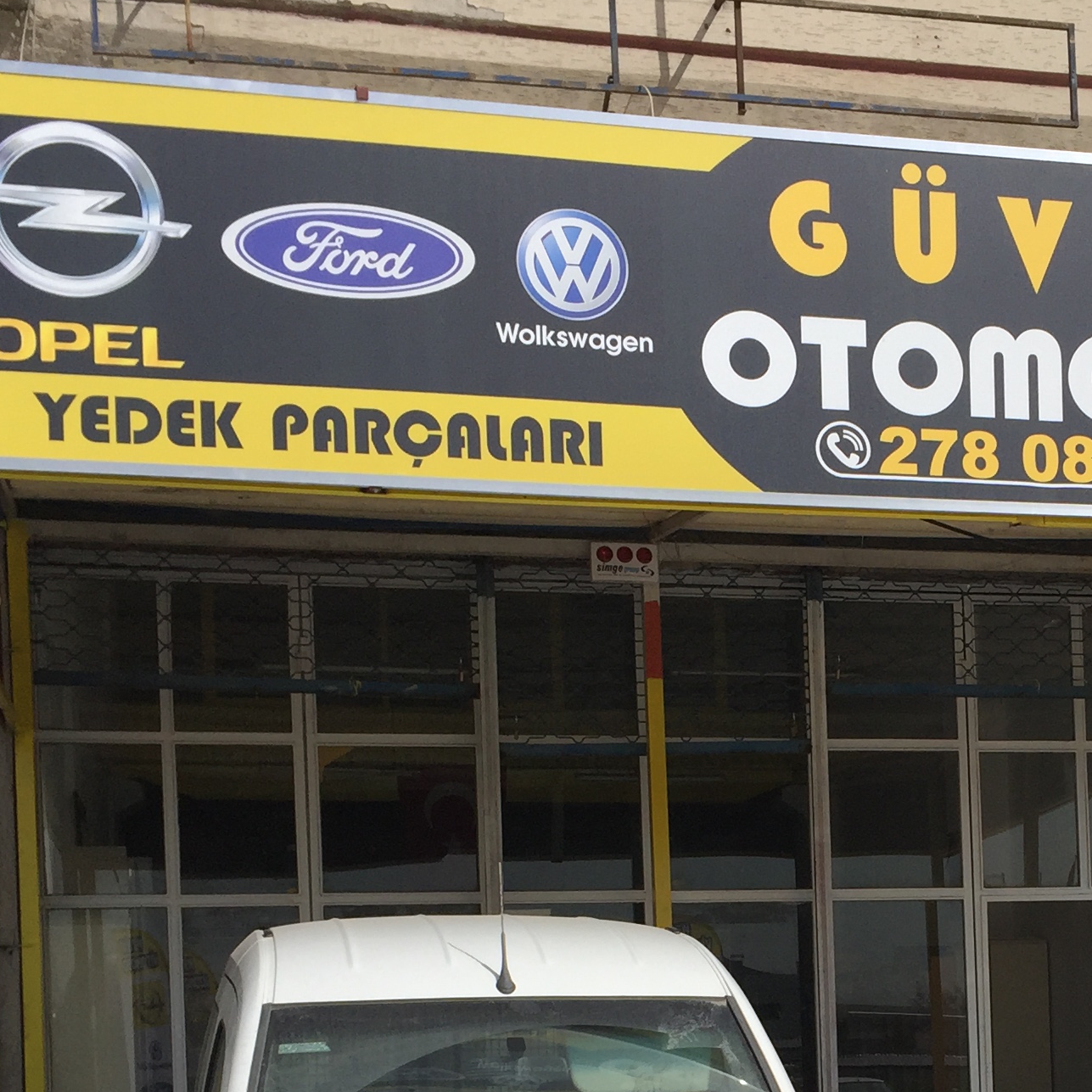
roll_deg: +2.5
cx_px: 930
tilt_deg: -2.5
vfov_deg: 25.5
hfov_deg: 25.8
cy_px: 1012
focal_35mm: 65
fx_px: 2320
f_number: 2.2
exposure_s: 1/4405
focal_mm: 4.15
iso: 32
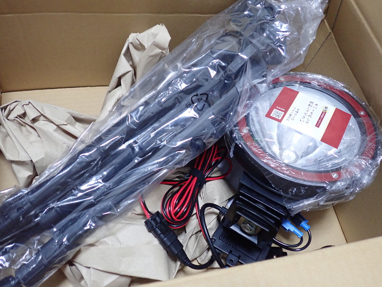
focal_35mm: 30
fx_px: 331
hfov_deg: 60.0
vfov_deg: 46.8
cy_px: 144
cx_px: 191
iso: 800
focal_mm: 5.5
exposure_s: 1/60
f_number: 2.3
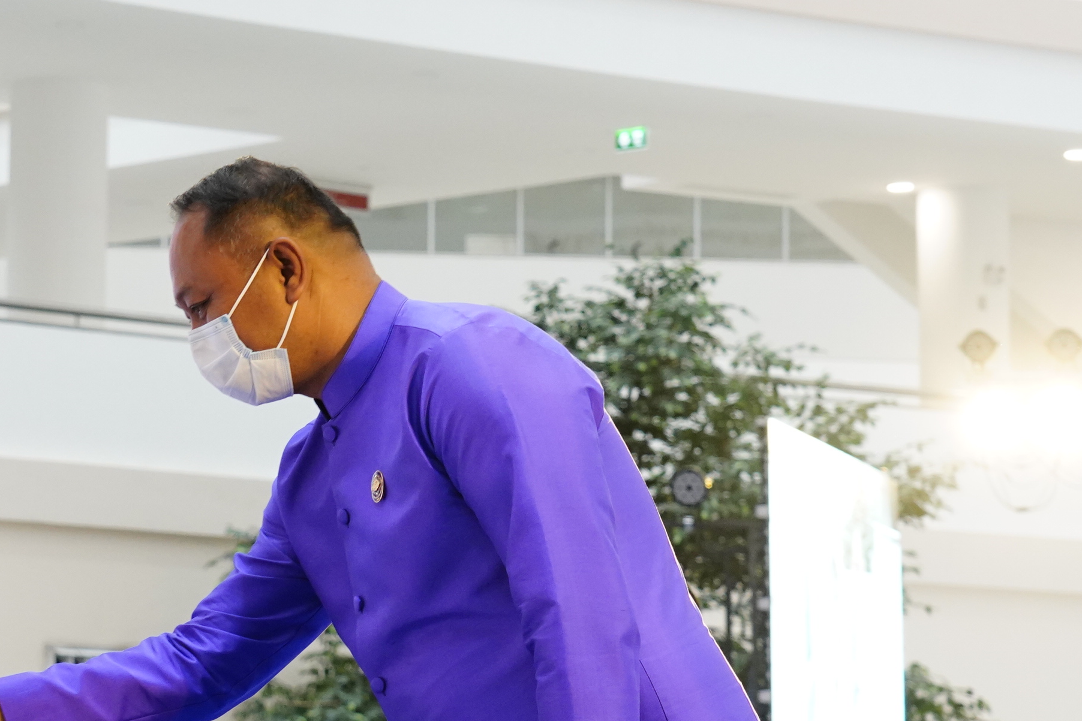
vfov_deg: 9.2
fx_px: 4478
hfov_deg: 13.6
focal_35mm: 149
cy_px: 343
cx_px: 65
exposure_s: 1/100
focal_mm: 52
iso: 2000
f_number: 5
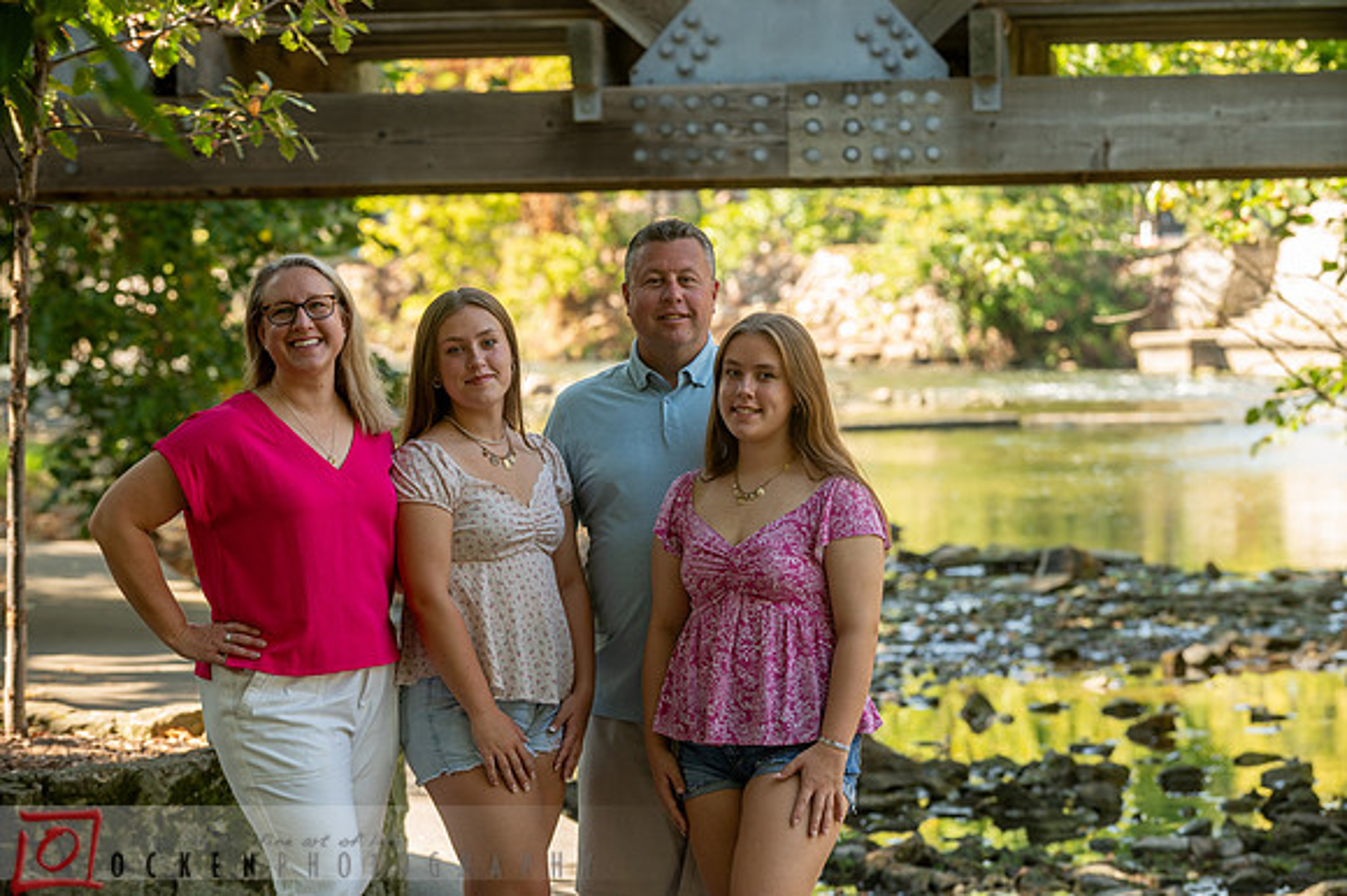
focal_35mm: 135
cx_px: 674
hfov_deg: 15.2
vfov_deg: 10.1
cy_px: 448
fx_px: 5048
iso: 250
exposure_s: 1/100
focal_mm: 135
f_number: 5
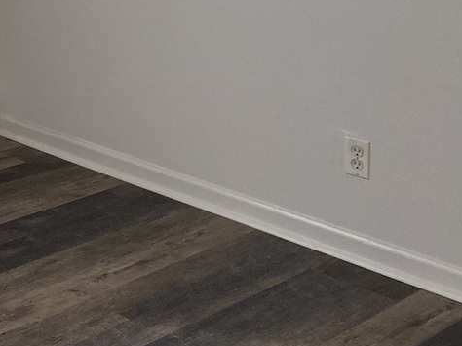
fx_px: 1054
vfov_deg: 17.2
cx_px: -219
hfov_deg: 21.1
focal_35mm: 79
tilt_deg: -3.4
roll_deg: +1.2
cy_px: -135
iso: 50
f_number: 1.8
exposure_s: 1/120
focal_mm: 4.25
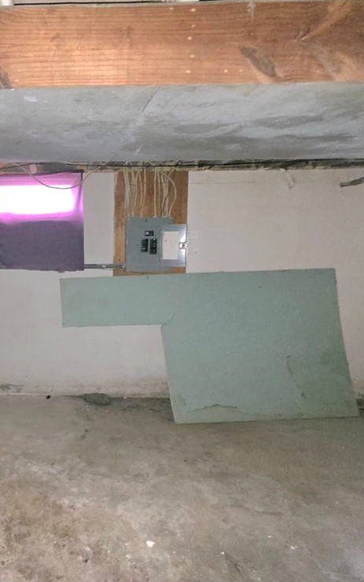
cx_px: 44
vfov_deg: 88.0
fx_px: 301
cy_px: 295
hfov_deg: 55.0
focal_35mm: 19
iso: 400
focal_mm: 2.2
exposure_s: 1/30
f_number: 1.9
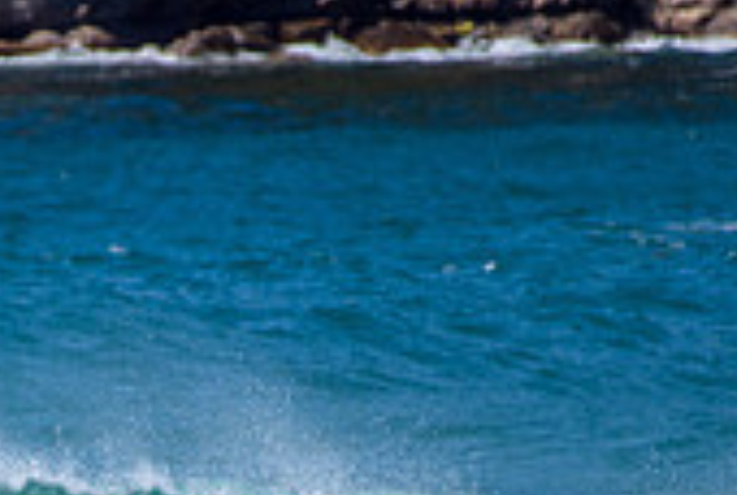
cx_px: 6
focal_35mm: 2089
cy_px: 726
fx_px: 42841
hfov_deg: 1.0
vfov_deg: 0.7
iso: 90
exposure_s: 1/2000
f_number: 5.6
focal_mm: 500
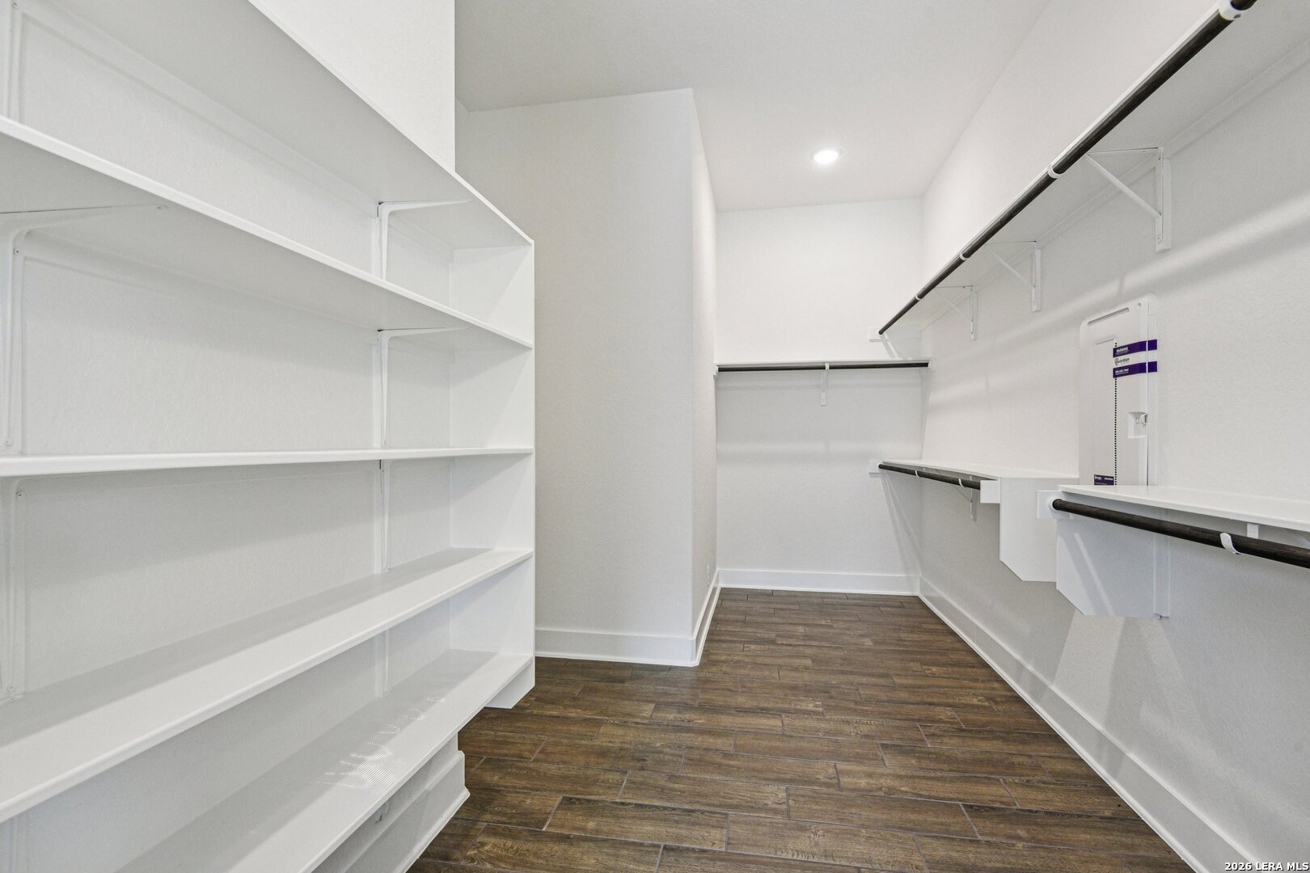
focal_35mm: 16
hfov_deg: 96.7
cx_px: 655
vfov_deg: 73.7
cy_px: 436
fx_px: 582
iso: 1100
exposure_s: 1/15
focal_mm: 16
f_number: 8
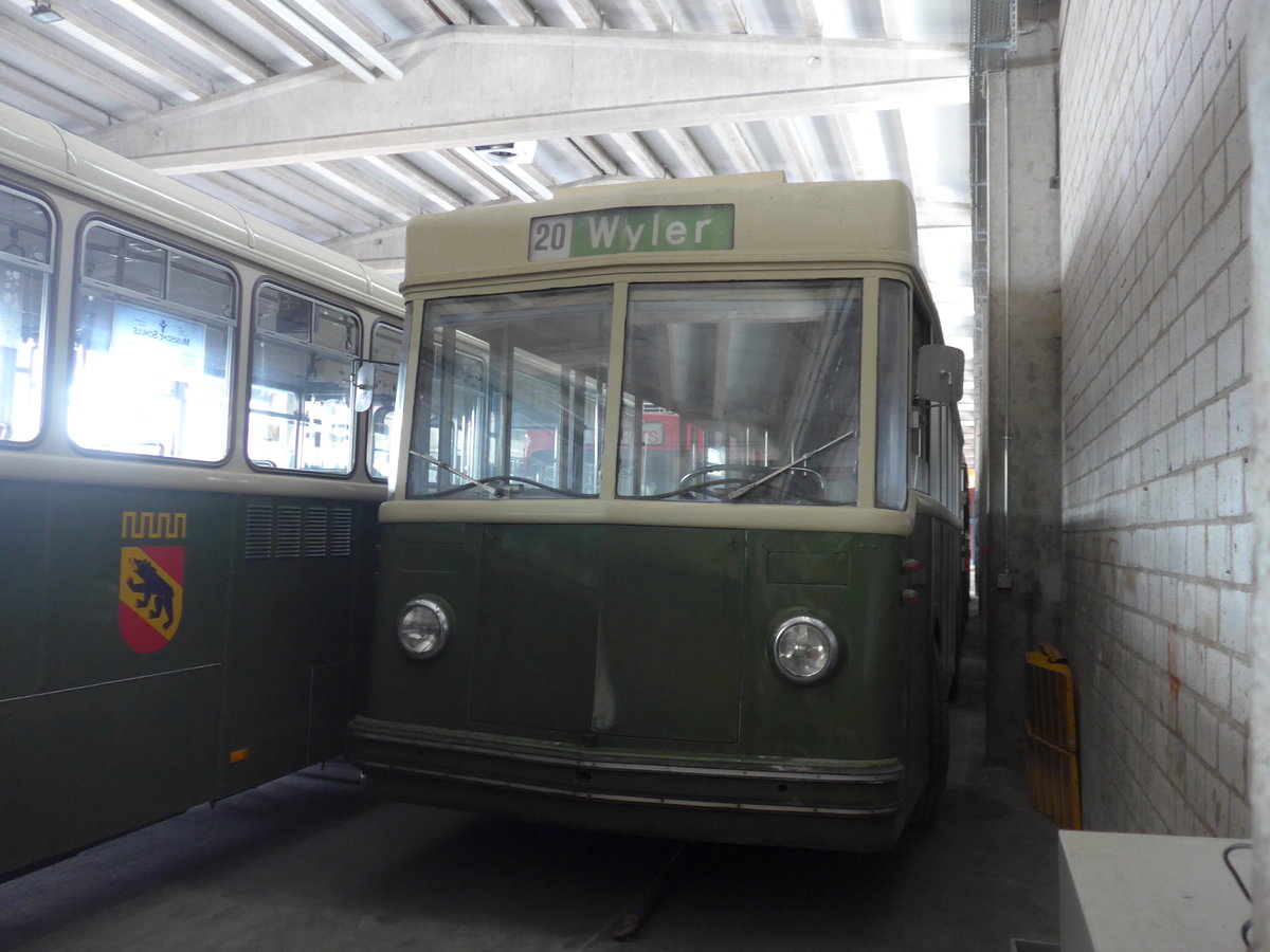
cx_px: 635
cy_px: 476
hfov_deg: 61.7
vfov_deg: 48.2
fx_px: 1064
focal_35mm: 29
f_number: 2
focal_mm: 6
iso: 400
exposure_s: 1/40
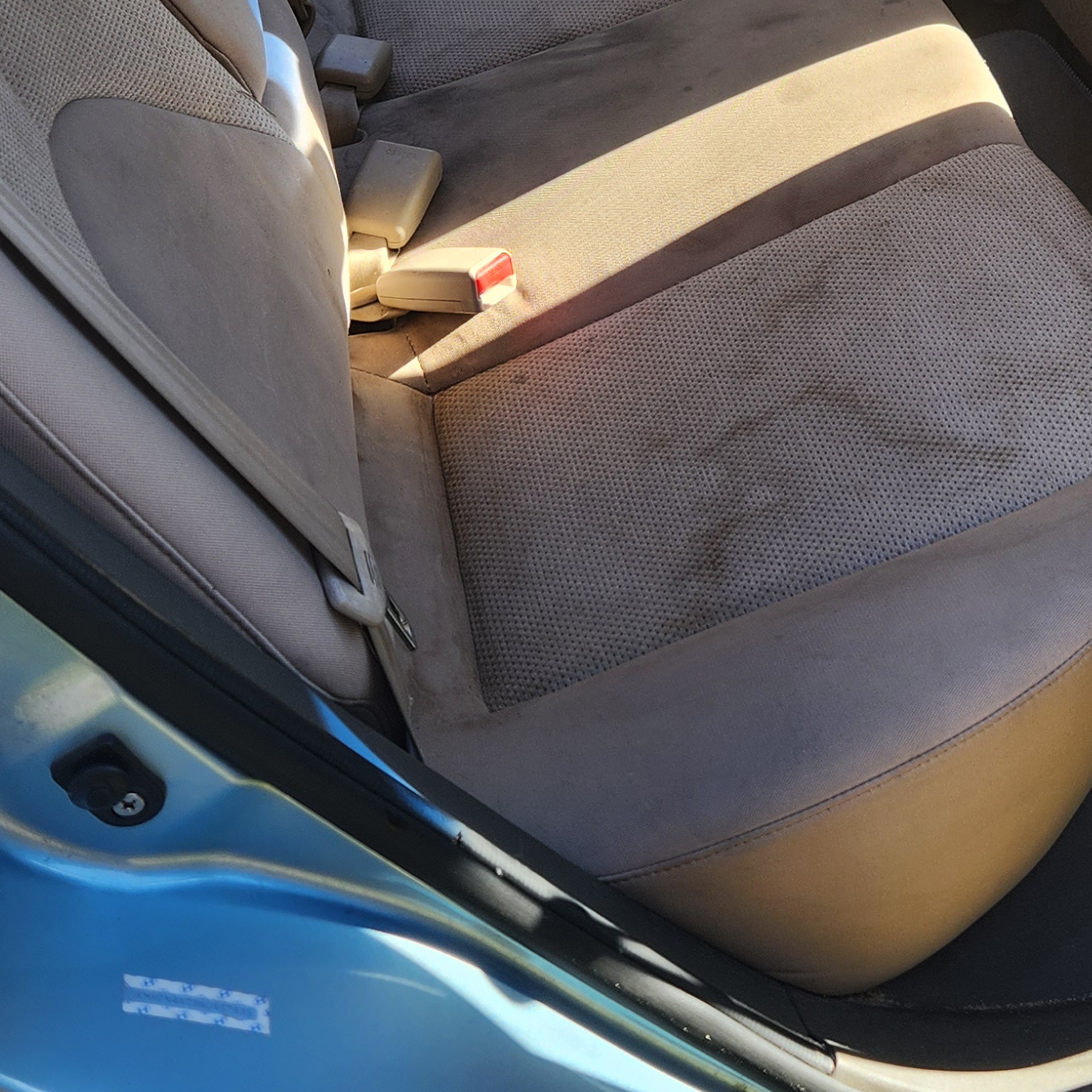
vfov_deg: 27.6
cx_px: 988
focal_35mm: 61
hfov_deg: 27.1
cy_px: 215
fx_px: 2177
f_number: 1.8
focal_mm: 5.4
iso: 20
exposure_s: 1/243
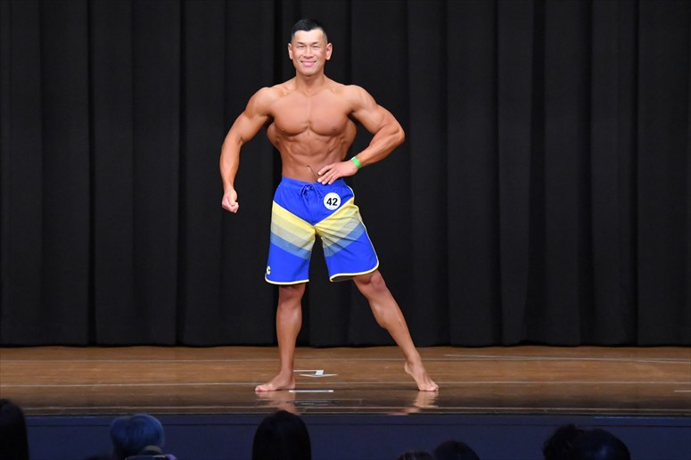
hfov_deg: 9.5
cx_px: 346
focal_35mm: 217
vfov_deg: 6.3
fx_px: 4163
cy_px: 230
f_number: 5.6
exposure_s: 1/400
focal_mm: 145
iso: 8000
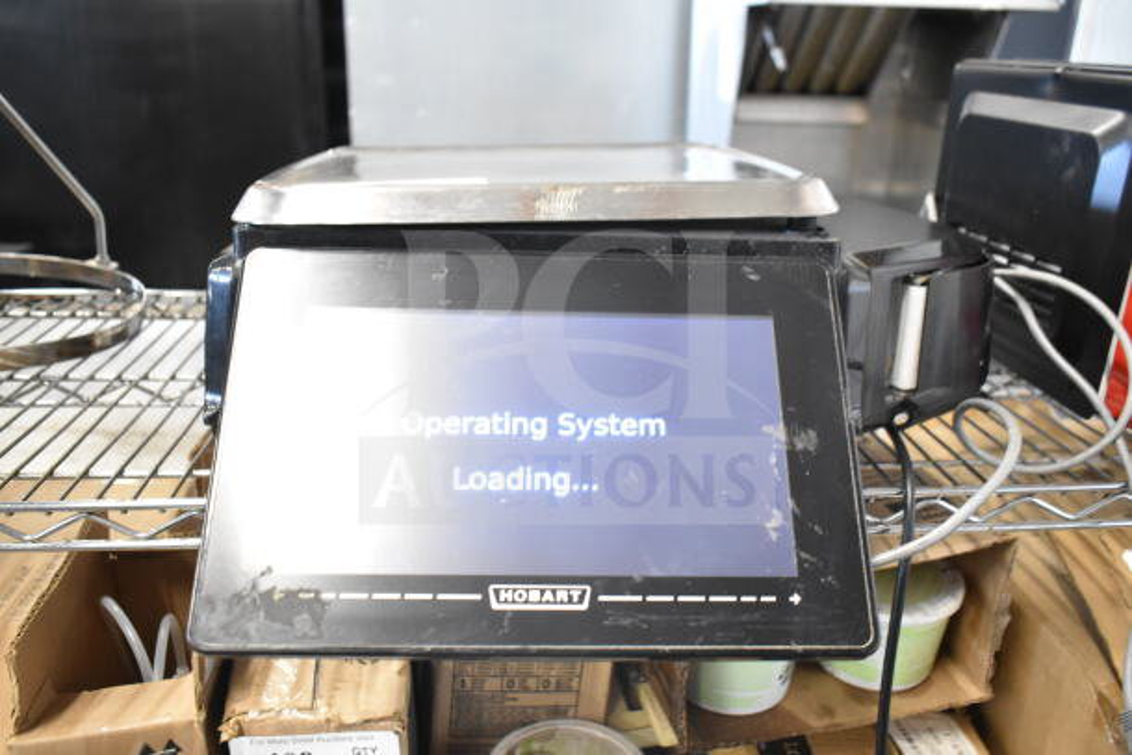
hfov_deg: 61.9
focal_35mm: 30
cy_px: 378
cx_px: 566
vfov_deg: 43.6
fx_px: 943
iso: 2800
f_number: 3.8
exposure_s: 1/30
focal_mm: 20
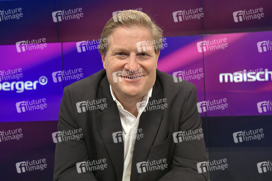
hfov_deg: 53.2
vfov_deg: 36.8
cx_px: 136
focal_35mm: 36
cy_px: 90
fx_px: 272
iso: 2500
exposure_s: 1/200
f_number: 6.3
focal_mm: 36
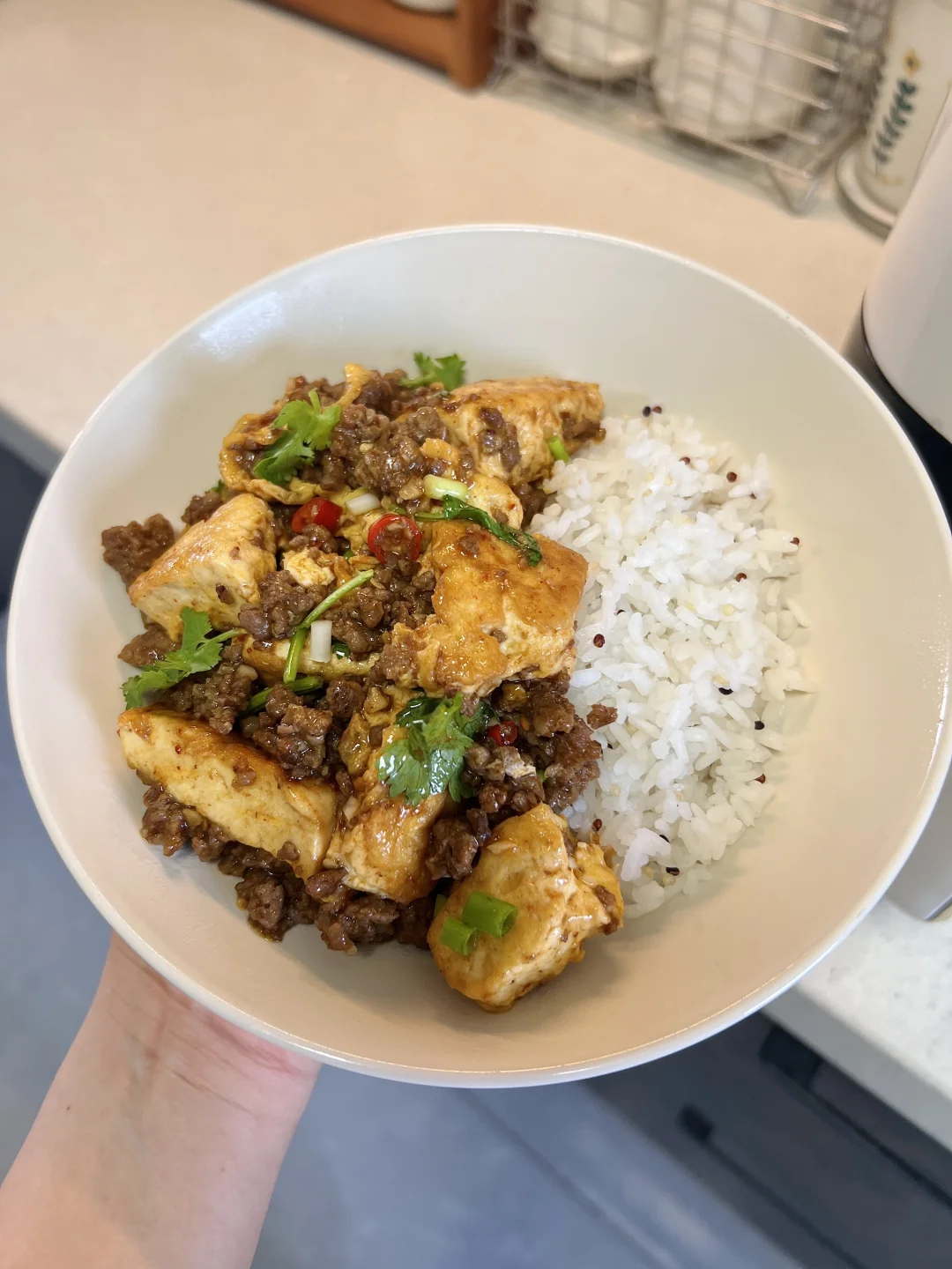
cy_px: 634
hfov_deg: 53.1
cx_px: 476
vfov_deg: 67.3
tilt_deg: -56.3
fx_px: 953
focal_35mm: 26
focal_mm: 5.7
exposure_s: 1/121
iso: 64
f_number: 1.5
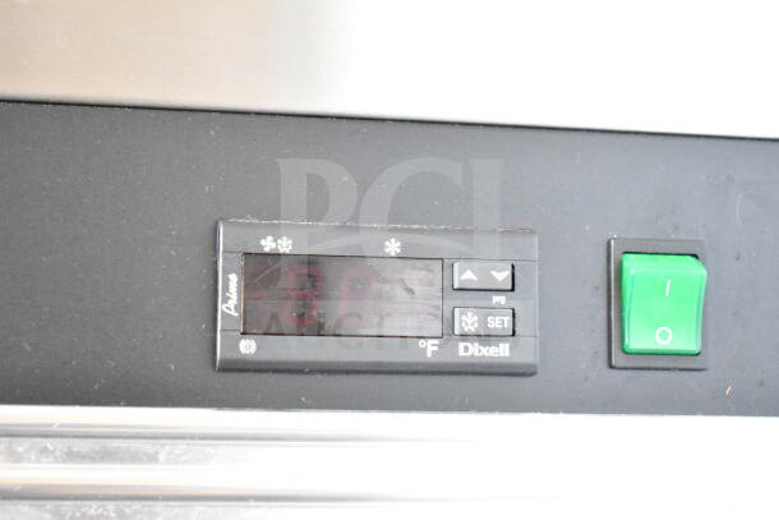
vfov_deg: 19.7
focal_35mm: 69
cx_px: 390
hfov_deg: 29.2
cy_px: 260
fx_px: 1493
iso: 20000
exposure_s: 1/80
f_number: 5.3
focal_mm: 46
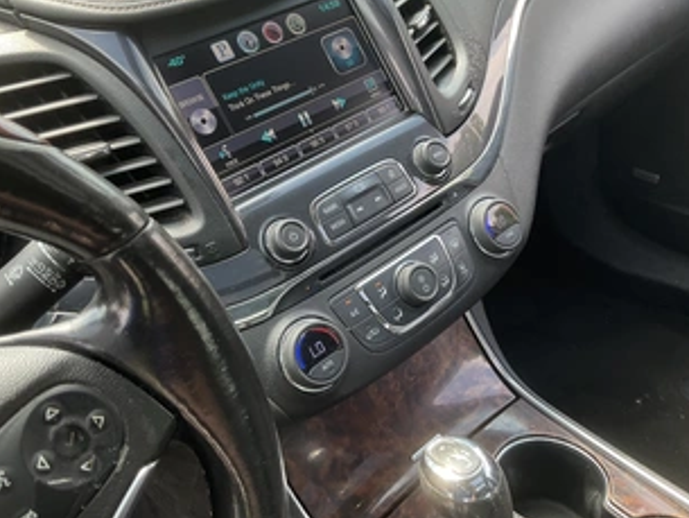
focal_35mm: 38
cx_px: 377
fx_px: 757
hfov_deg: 48.9
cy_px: 210
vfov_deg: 37.6
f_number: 1.8
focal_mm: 3
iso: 32
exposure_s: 1/122
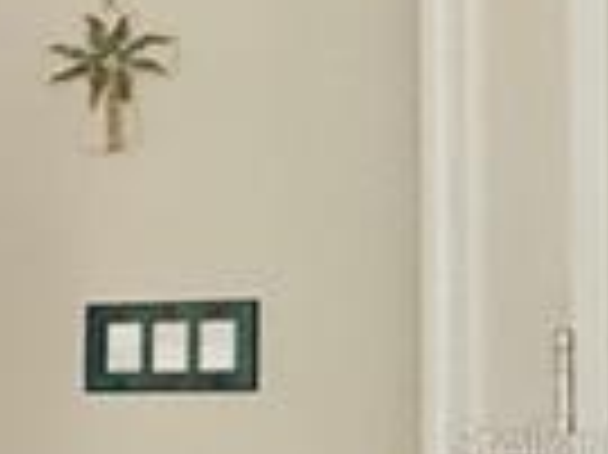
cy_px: 445
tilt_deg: +1.7
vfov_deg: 13.8
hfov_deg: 9.3
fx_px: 1860
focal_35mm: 106
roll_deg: -1.3
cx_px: -1585
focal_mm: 2.22
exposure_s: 1/60
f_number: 2.2
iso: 200
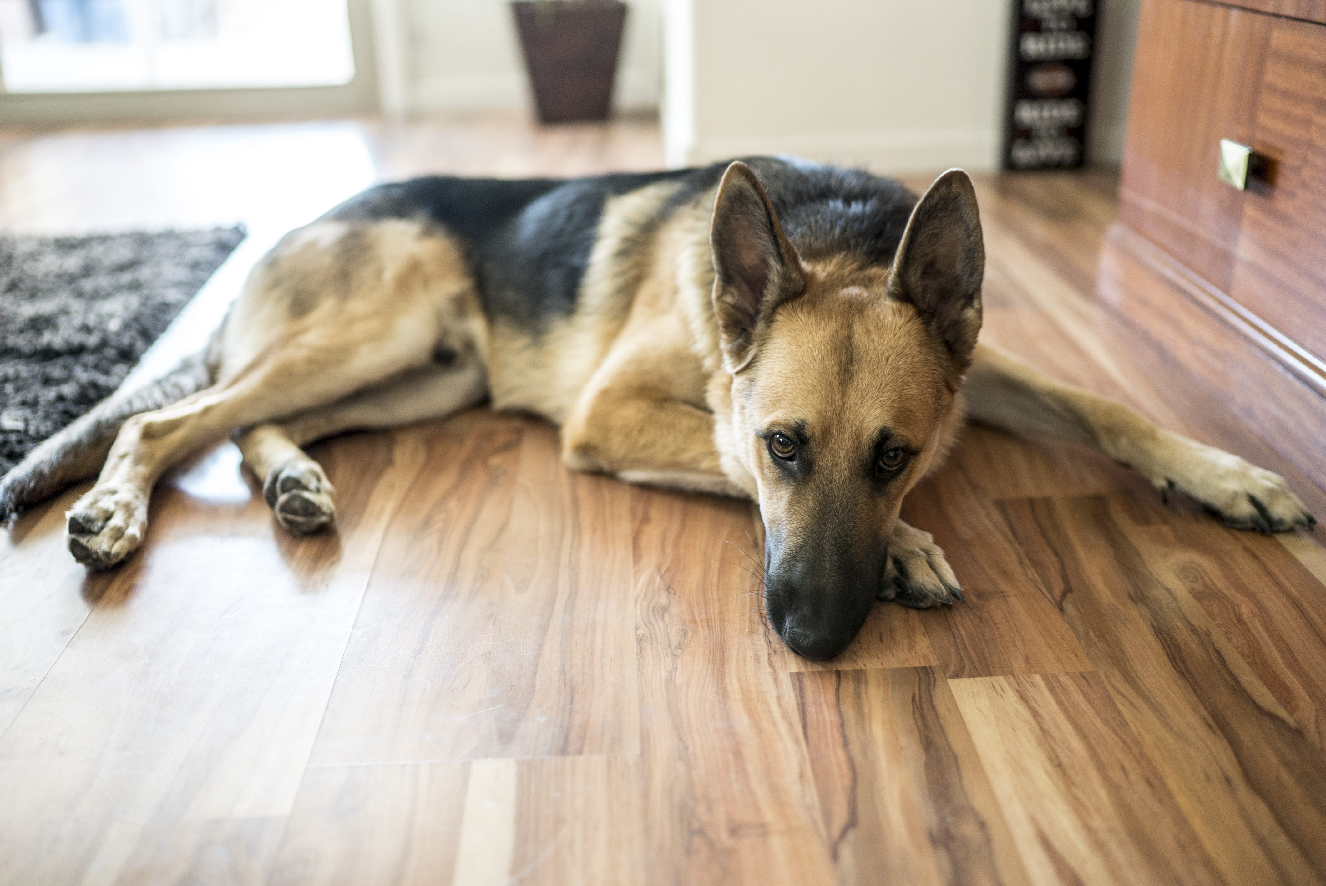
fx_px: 1290
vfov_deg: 37.9
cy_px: 443
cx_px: 663
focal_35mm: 35
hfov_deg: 54.4
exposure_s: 1/80
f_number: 1.6
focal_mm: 35
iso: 1250
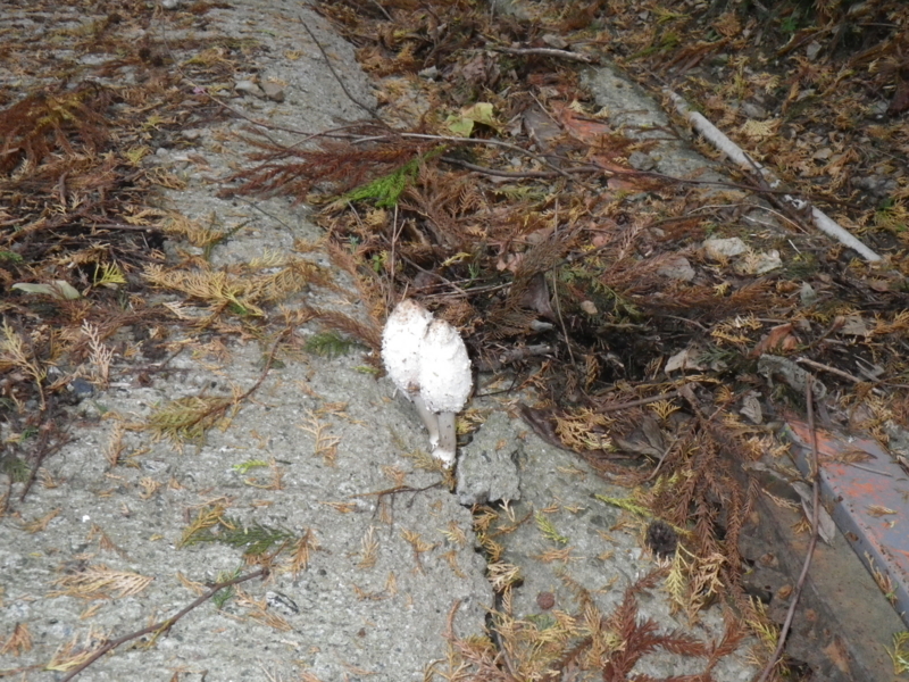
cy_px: 341
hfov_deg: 54.0
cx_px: 454
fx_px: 893
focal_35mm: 34
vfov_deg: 41.8
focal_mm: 6.1
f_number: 3.8
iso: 400
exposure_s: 1/50
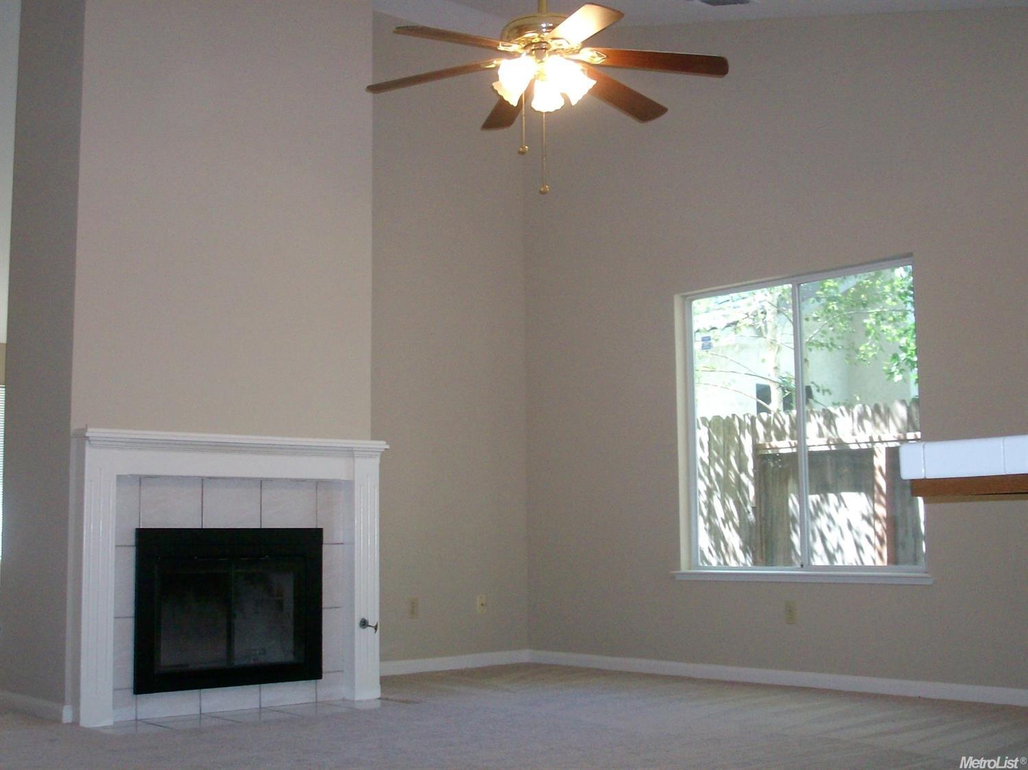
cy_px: 385
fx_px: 1336
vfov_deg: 32.2
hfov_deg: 42.1
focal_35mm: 45
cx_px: 514
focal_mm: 7.46
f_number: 3.1
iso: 233
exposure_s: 1/47.1
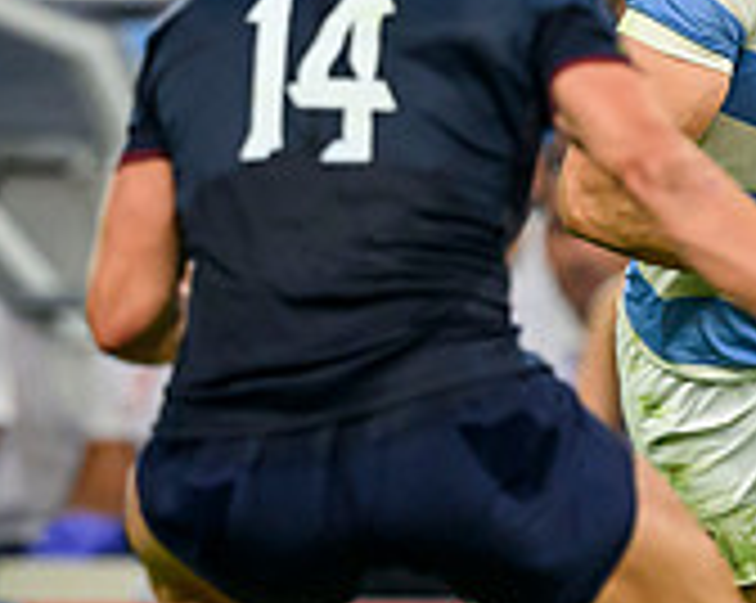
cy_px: 373
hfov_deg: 1.0
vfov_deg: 0.8
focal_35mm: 1928
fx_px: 43088
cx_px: 614
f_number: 3.2
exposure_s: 1/2000
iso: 3200
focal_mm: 400
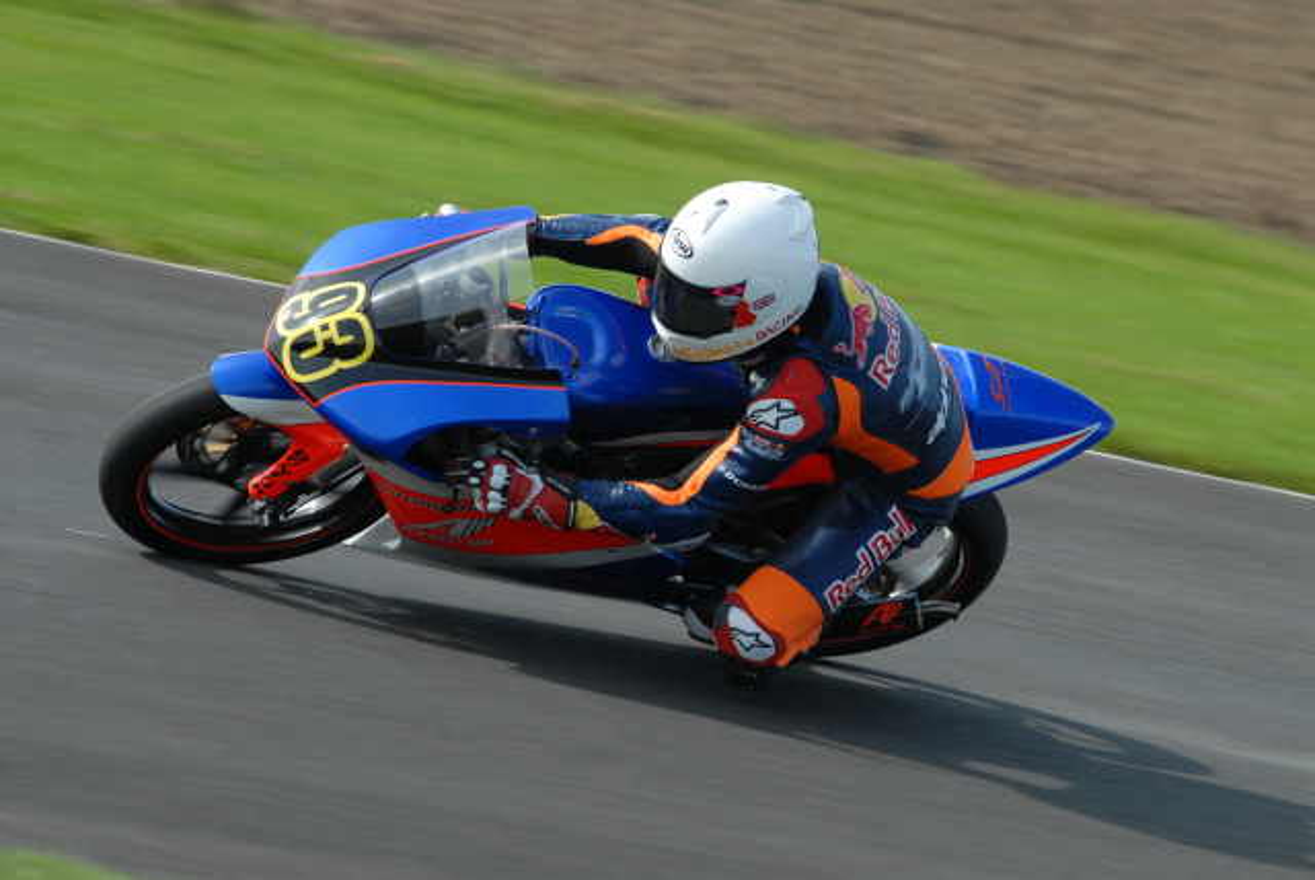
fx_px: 10968
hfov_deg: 6.9
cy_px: 440
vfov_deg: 4.6
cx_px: 658
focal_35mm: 300
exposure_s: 1/400
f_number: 7.1
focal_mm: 200
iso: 400
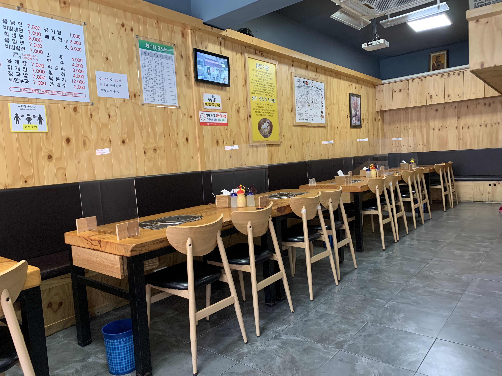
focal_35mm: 26
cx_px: 251
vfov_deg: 53.1
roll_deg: +3.2
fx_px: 377
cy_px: 188
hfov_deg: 67.3
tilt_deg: -4.5
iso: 320
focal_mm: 4.25
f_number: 1.8
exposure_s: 1/60
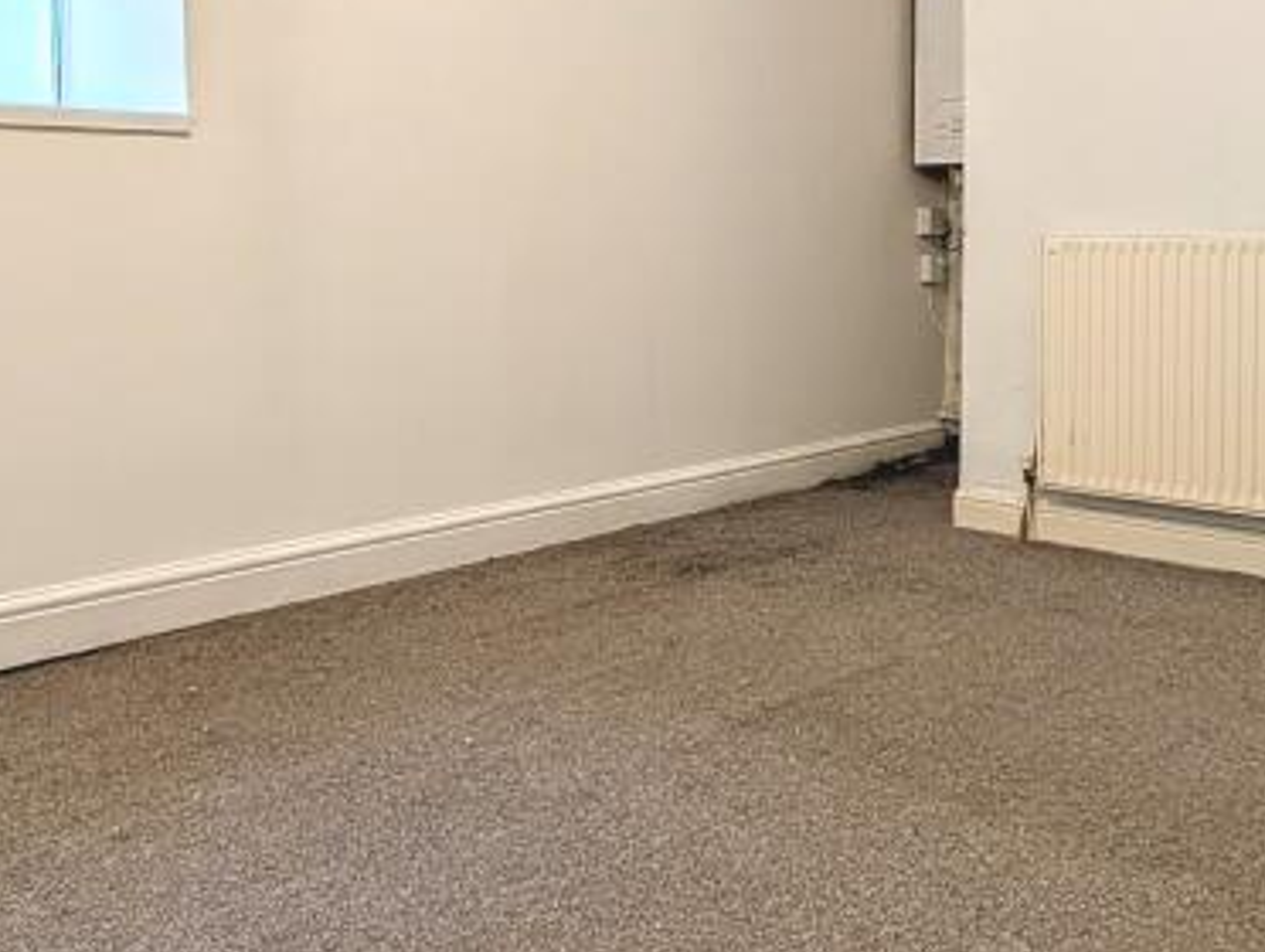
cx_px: 615
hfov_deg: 55.3
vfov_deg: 42.2
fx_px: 1208
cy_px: 287
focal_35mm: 33
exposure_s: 1/57.3
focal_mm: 2.02
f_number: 1.7
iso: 127
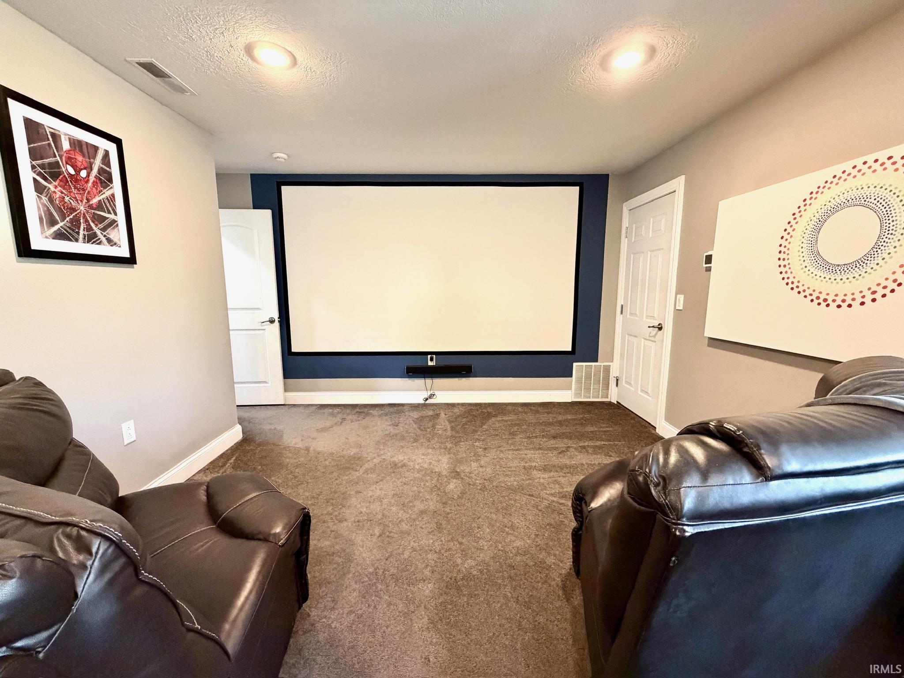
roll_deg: +0.7
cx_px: 452
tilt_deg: -8.5
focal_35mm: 14
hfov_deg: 102.1
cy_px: 339
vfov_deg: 85.7
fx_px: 366
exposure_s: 1/60
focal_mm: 2.22
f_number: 2.2
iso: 640
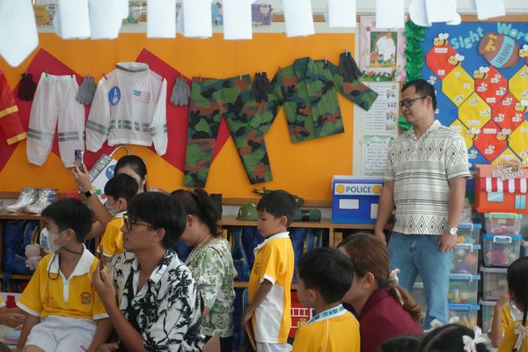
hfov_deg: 27.0
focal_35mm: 75
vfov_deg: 18.2
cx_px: 264
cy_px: 176
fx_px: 1100
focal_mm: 50
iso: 3200
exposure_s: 1/160
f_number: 5.6
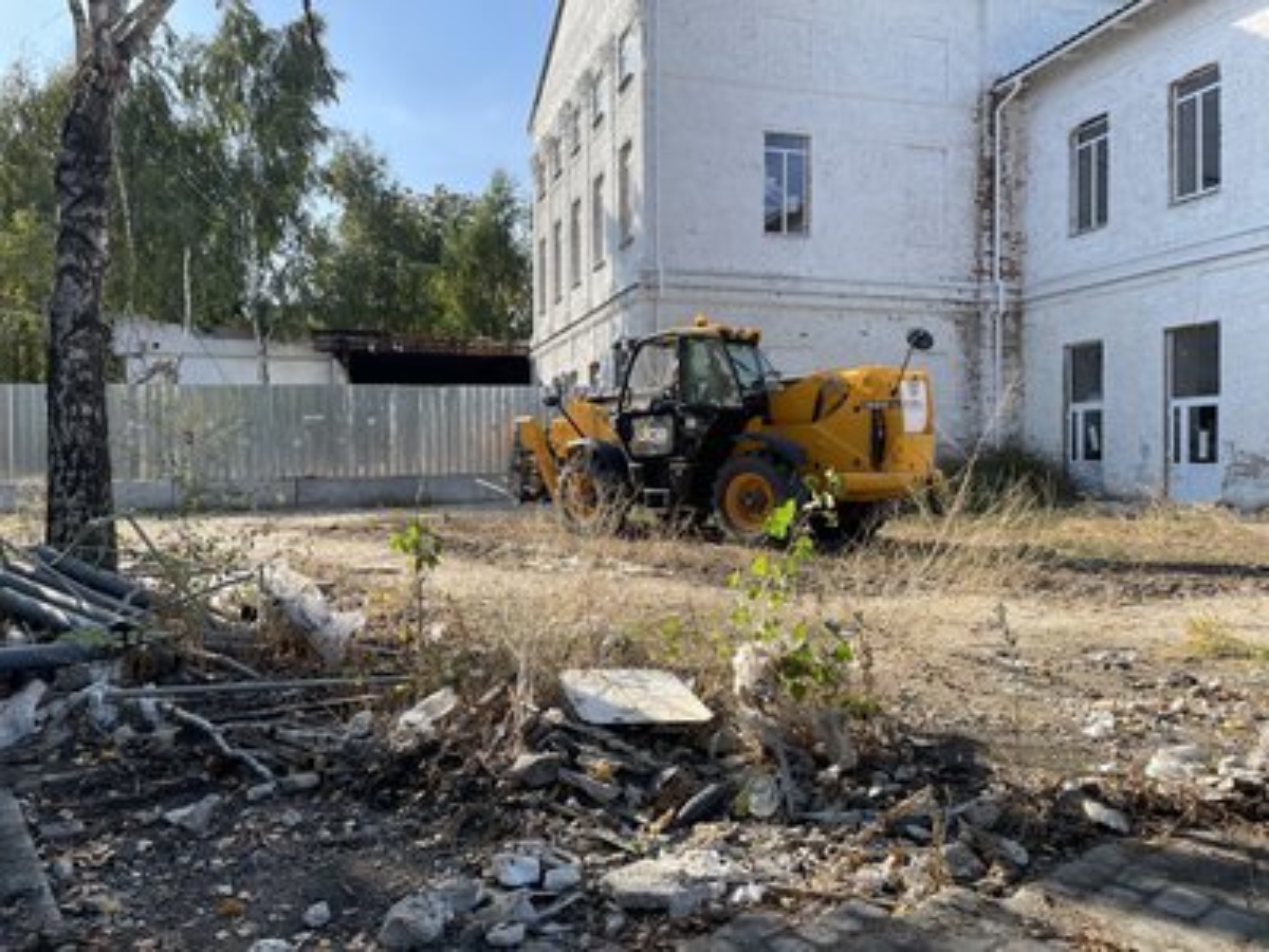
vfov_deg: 53.1
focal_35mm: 26
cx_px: 634
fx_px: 953
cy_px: 476
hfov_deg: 67.3
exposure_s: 1/1618
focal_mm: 4.2
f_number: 1.6
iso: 32
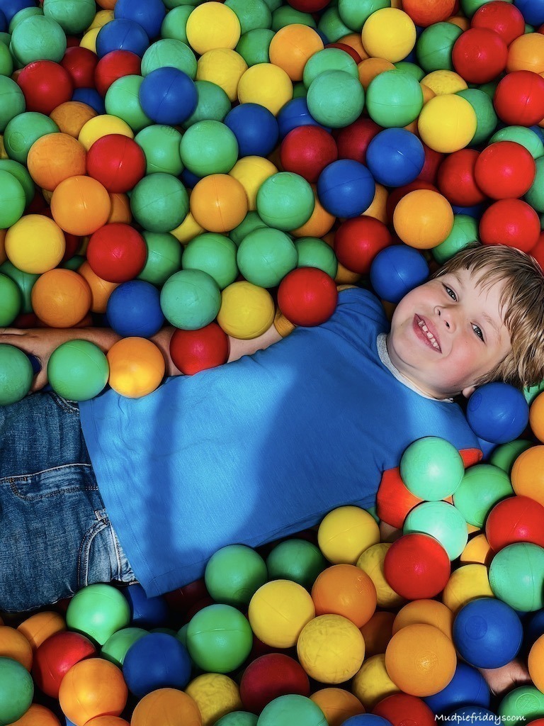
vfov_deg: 25.3
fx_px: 1613
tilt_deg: -50.6
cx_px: 272
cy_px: 363
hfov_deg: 19.1
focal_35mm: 77
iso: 50
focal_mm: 9
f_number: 2.8
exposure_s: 1/99
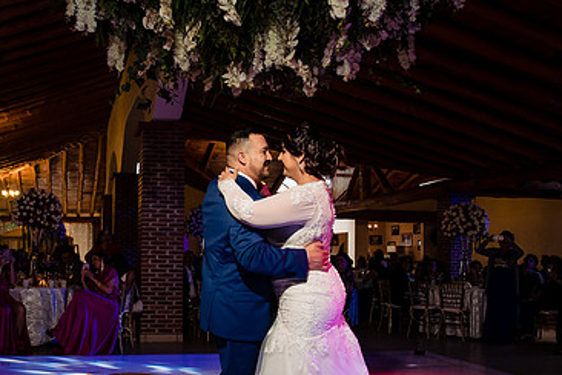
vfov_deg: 34.9
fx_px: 593
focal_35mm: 38
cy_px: 233
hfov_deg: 49.5
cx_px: 174
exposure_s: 1/100
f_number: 8
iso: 2000
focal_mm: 24
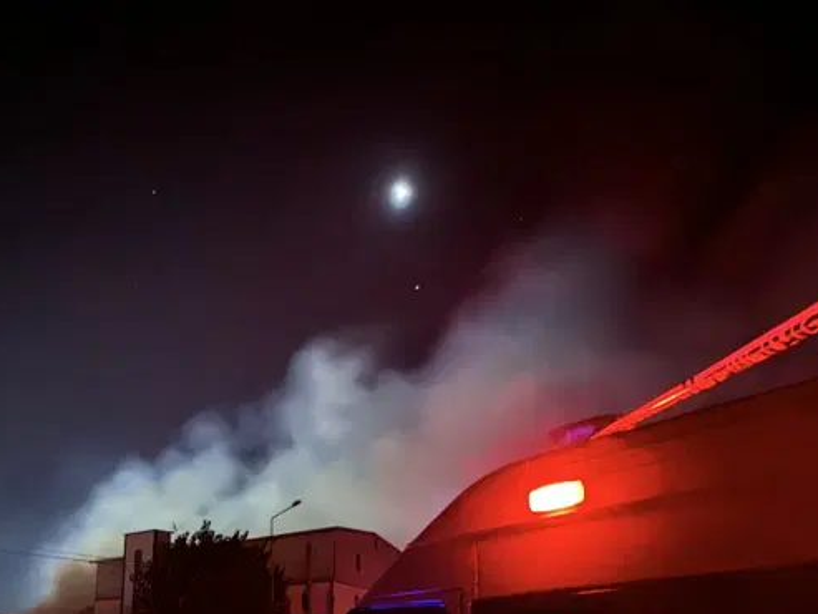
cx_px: 299
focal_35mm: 25
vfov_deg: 49.4
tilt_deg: +11.4
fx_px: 591
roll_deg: +0.5
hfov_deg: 68.1
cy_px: 544
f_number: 2.2
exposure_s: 1/8
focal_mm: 2.22
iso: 4000
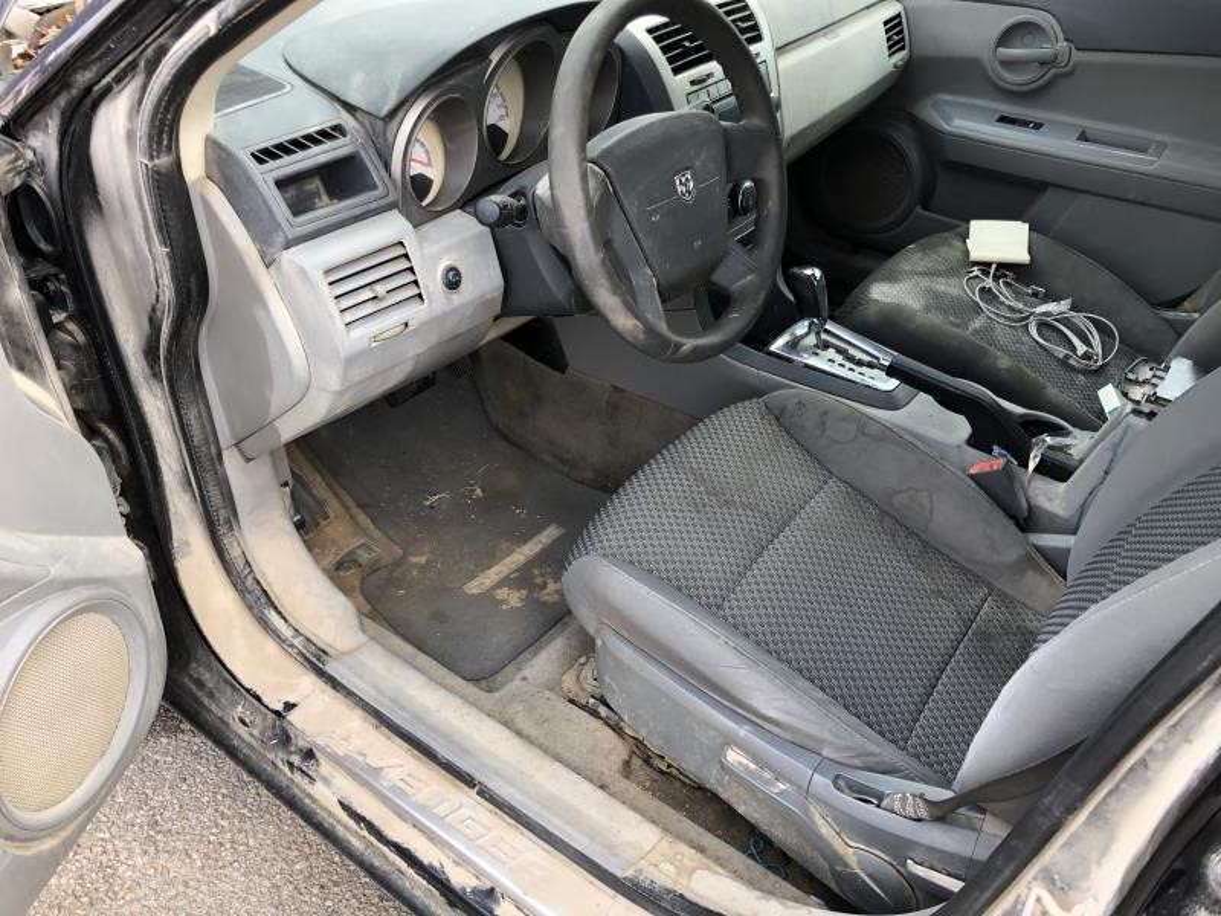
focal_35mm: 28
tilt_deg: -35.3
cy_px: 458
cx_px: 610
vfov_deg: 49.7
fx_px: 988
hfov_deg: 63.4
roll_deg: +1.1
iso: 40
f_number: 1.8
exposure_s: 1/120
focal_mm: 3.99
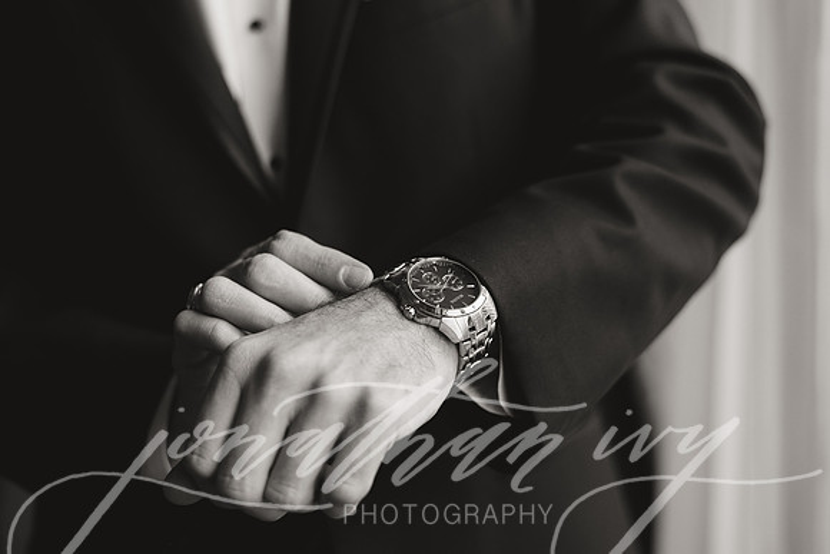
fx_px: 1225
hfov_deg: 37.4
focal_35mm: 53
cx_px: 441
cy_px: 260
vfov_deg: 25.5
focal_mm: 50
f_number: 2.5
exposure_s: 1/400
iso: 1600
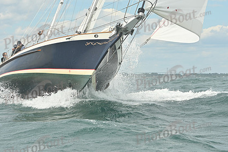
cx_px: 108
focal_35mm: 137
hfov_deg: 15.0
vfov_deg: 10.0
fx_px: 868
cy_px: 56
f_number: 10
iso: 320
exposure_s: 1/1250
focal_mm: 100
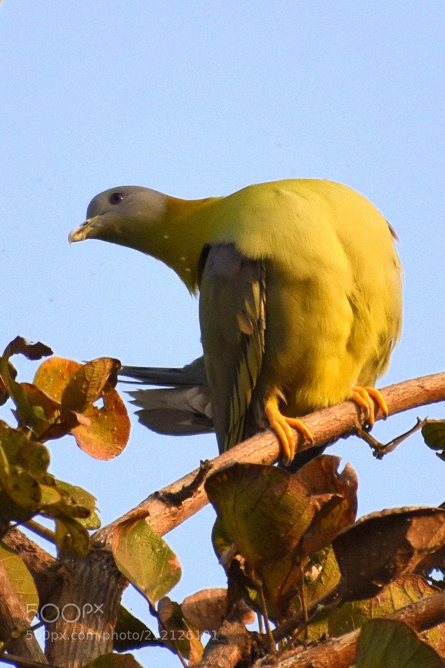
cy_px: 334
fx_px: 8341
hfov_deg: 3.1
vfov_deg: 4.6
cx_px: 222
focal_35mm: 450
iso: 800
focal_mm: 300
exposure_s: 1/1600
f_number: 6.3
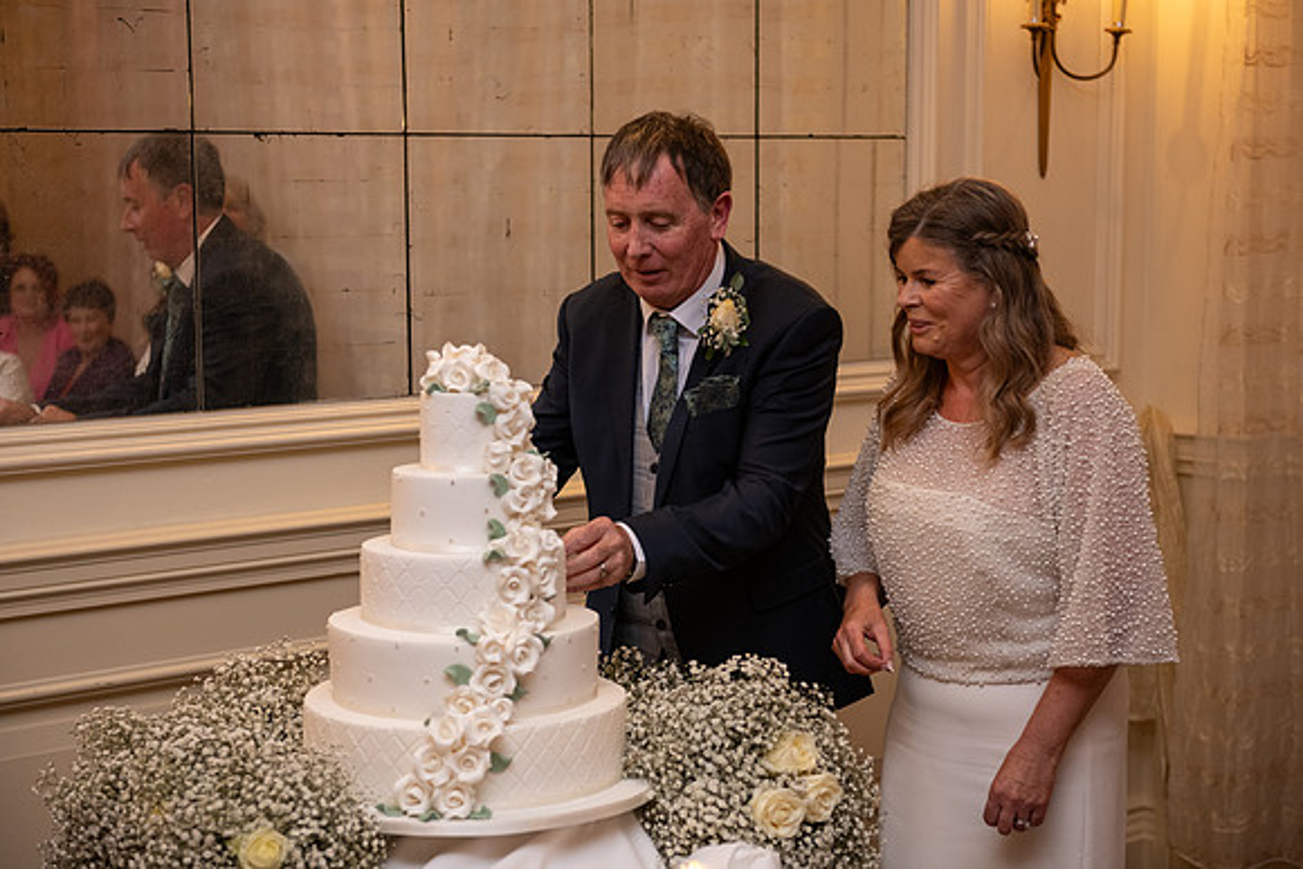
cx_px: 652
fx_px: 2244
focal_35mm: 62
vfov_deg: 21.9
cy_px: 434
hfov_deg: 32.4
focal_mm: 62
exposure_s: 1/160
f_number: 3.5
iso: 800
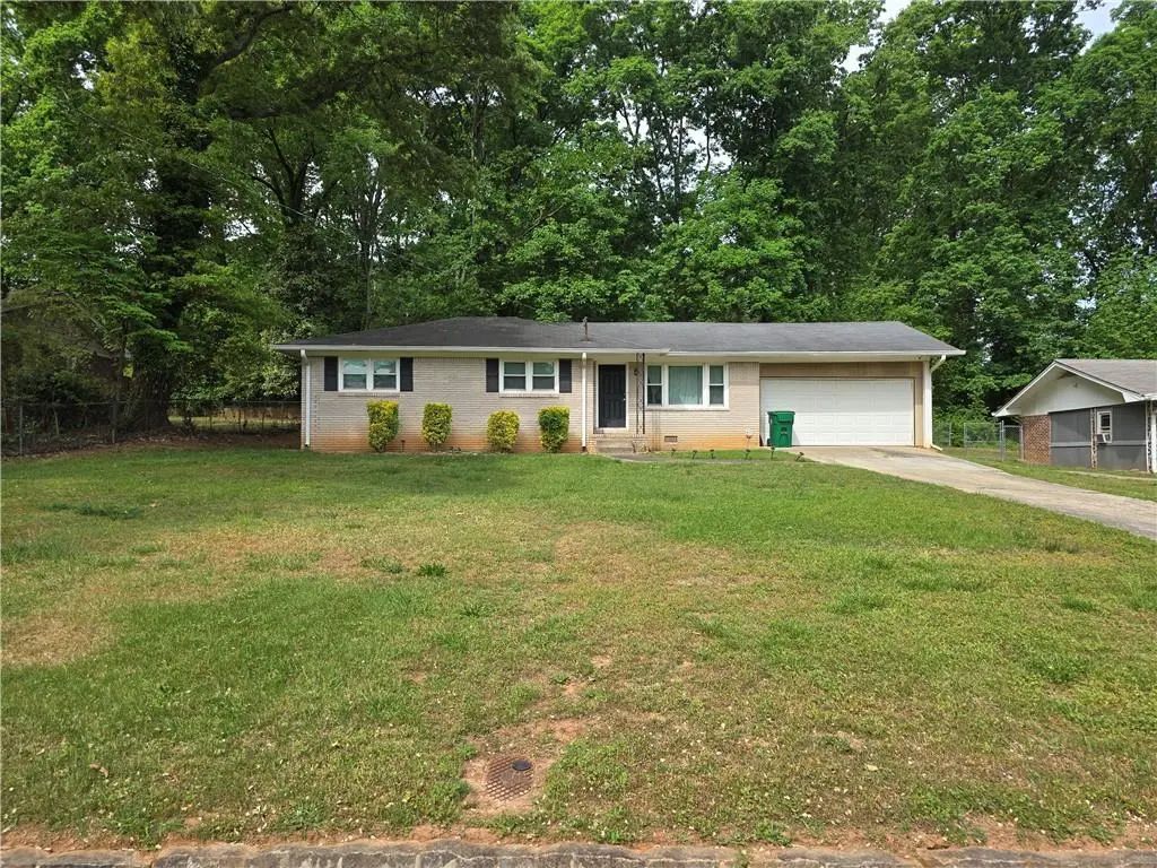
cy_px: 434
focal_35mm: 23
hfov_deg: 73.9
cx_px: 578
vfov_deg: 58.9
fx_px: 769
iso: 12
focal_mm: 6.3
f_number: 1.7
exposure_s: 1/320
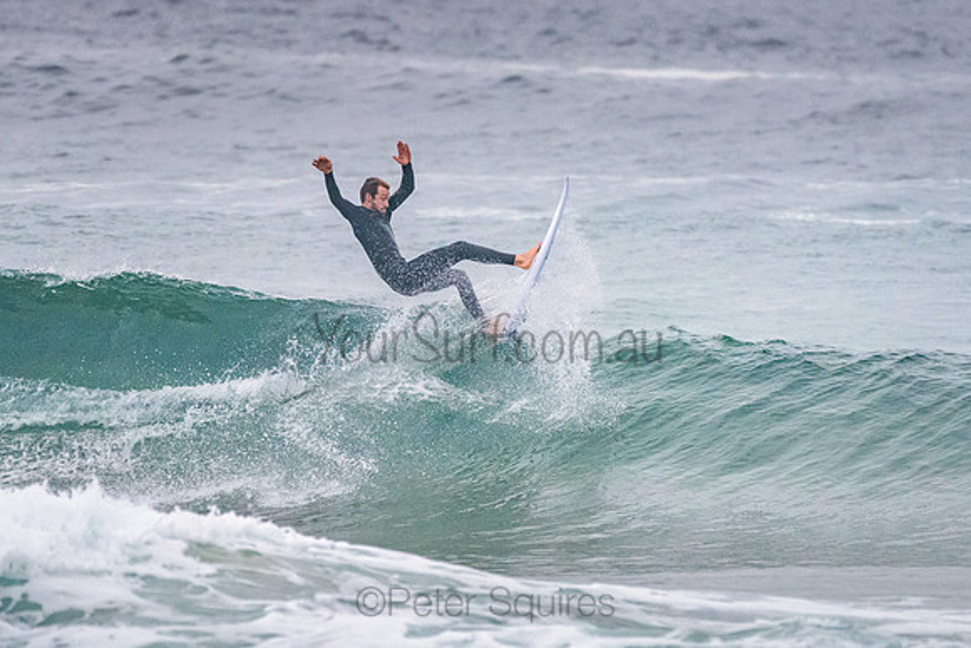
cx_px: 440
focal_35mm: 613
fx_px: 16535
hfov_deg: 3.4
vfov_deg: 2.2
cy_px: 335
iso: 4000
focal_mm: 500
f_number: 5.6
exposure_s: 1/2000
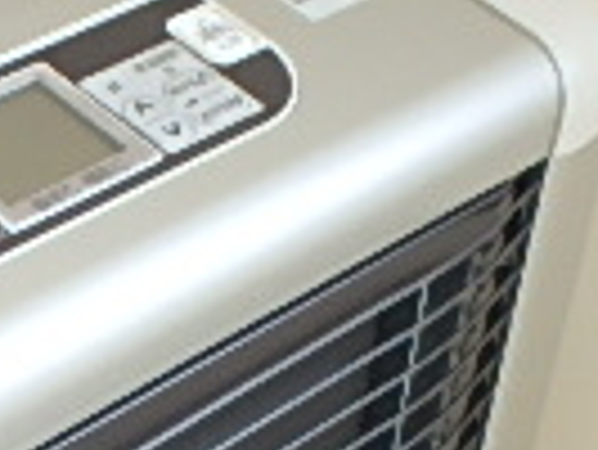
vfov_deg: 13.3
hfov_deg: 19.1
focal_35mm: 101
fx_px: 1746
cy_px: 792
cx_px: 58
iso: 200
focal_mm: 3.7
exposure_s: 1/40
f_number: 3.5
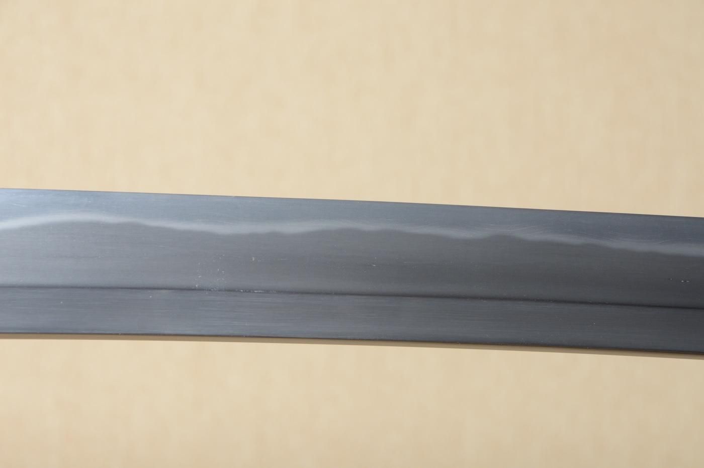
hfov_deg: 13.7
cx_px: 352
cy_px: 234
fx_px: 2931
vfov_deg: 9.1
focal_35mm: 150
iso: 400
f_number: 11
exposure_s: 1/2
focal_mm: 100
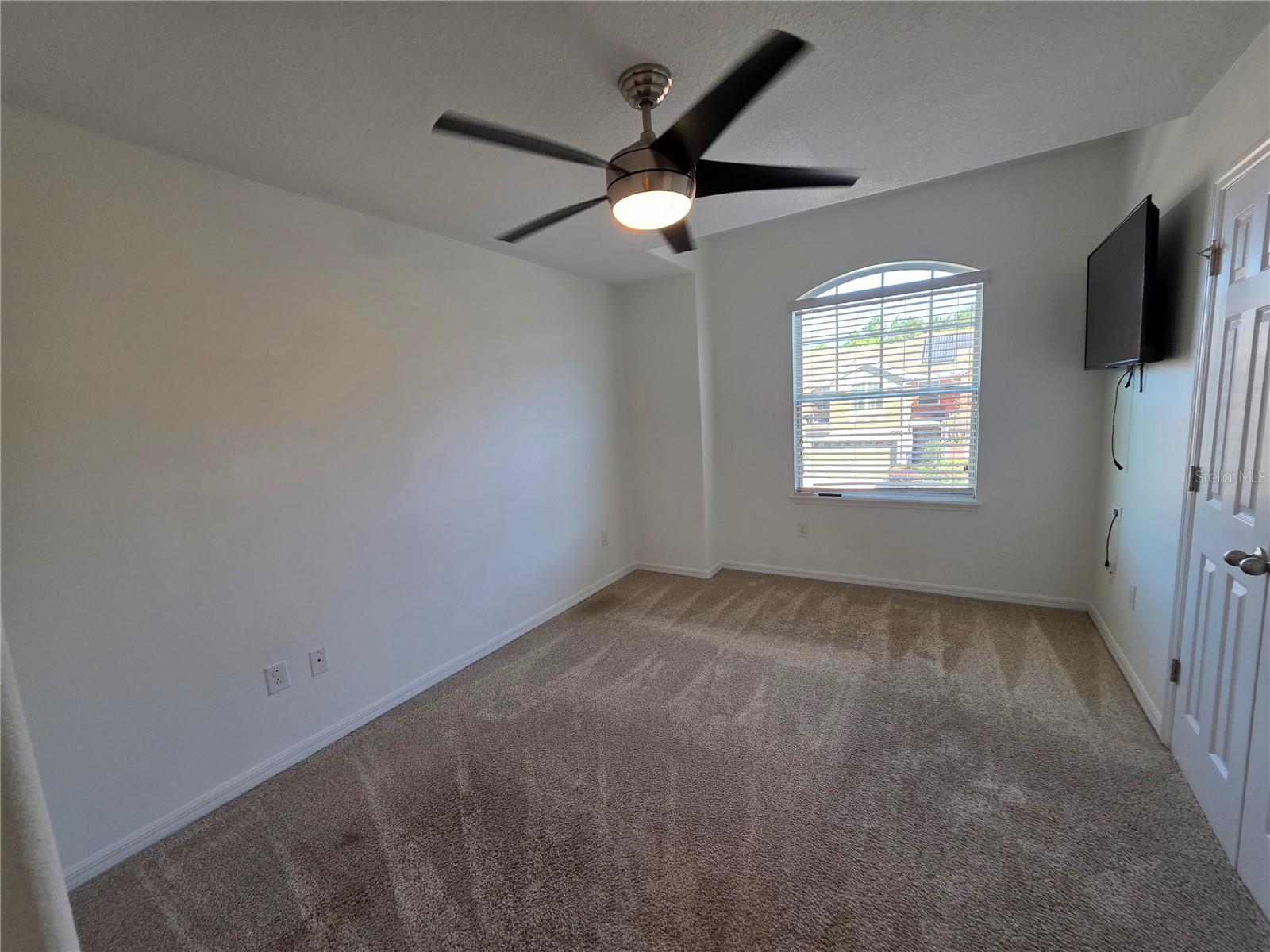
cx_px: 635
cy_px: 476
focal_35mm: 13
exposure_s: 1/120
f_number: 1.9
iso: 160
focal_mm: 2.2
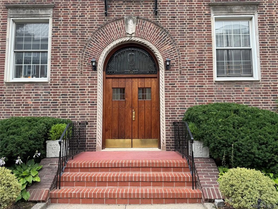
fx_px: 193
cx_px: 139
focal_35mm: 24
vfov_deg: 56.8
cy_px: 104
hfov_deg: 71.6
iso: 80
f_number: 1.78
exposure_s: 1/456
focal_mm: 6.76
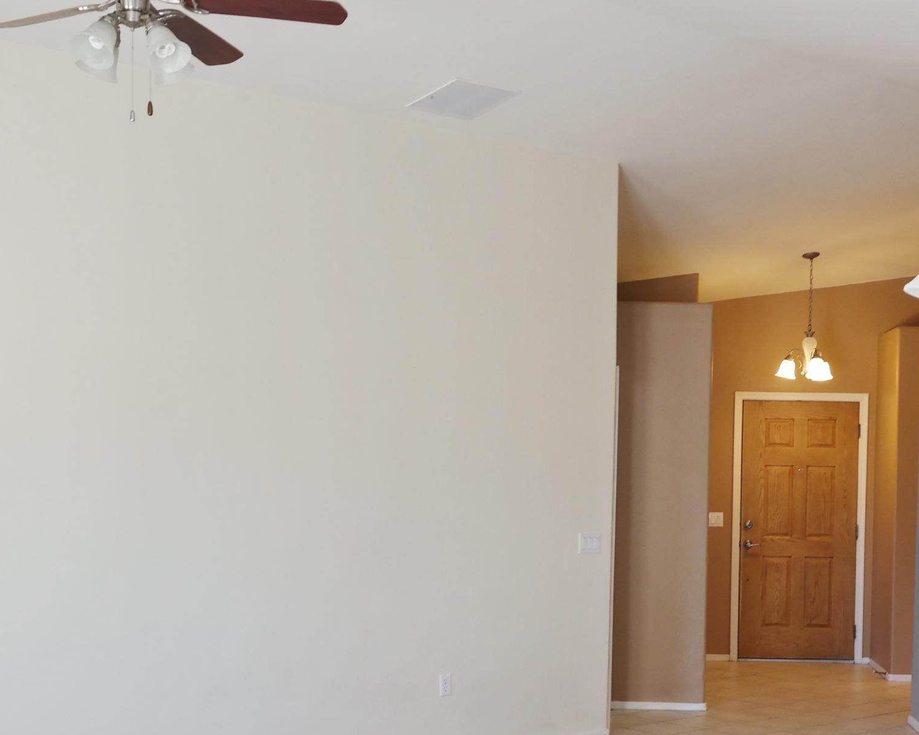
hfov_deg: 33.3
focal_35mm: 56
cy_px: 540
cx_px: 609
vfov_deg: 26.8
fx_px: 1523
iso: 400
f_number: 5.6
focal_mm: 20
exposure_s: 1/30
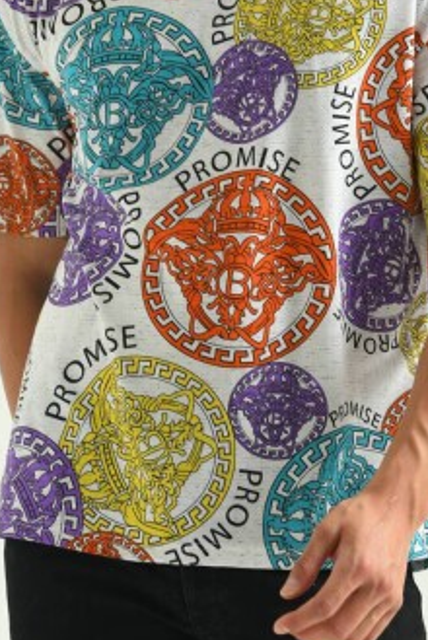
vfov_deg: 8.1
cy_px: 119
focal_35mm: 255
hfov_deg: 5.4
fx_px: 4538
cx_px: 247
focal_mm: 112
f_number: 6.3
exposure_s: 1/160
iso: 100
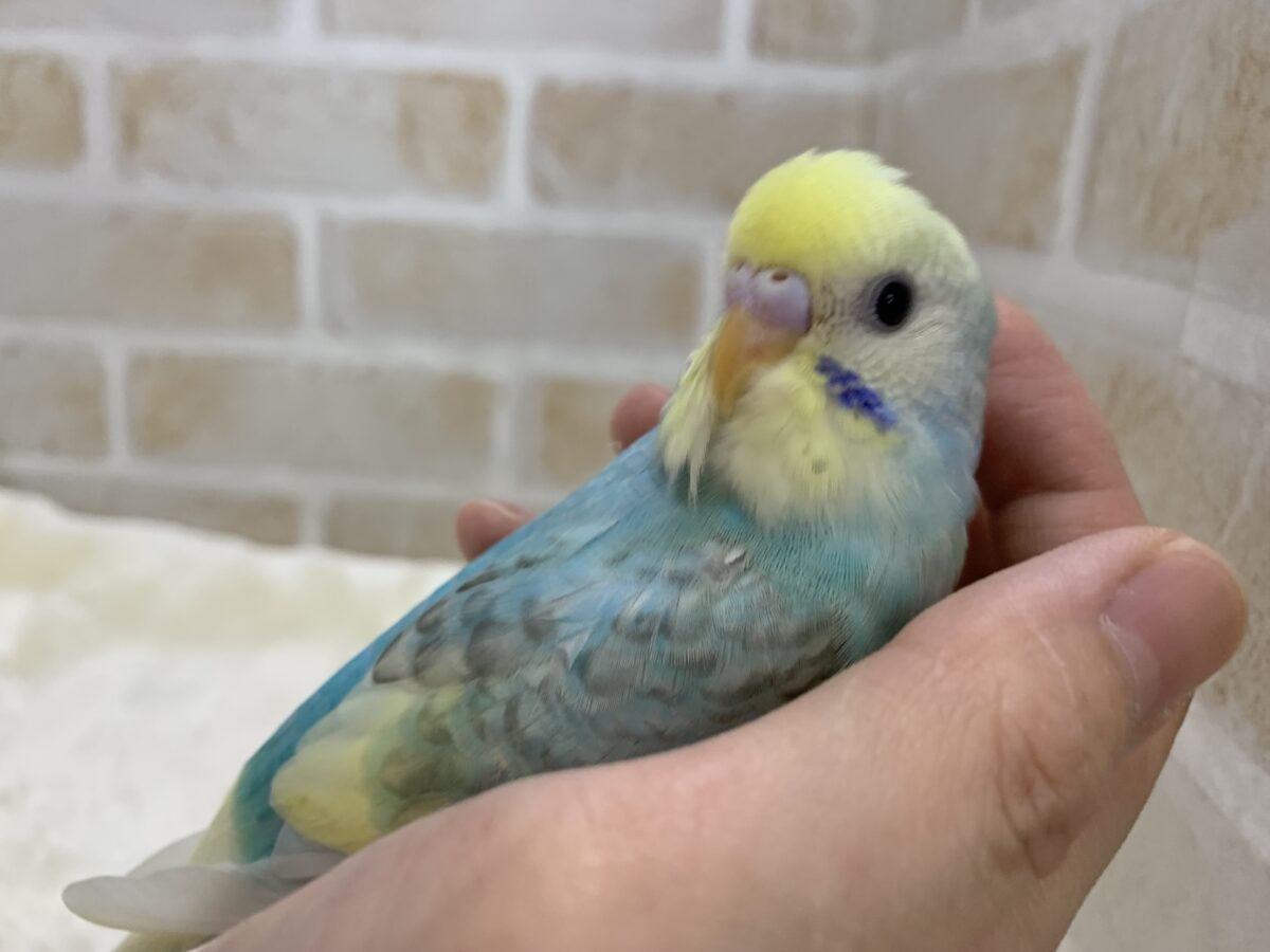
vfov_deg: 53.1
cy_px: 476
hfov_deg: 67.3
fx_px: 954
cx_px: 635
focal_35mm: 26
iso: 64
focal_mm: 4.25
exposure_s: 1/50
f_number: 1.8
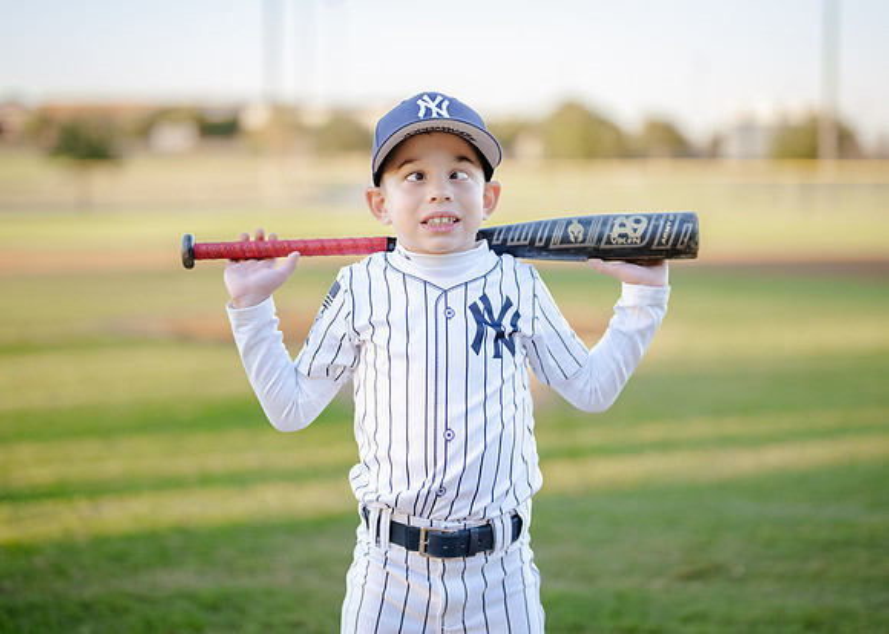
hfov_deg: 29.8
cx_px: 457
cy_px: 279
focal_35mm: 66
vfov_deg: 21.5
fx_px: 1669
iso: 250
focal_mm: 50
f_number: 1.2
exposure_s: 1/1600
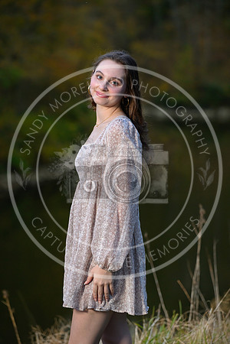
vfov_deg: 15.2
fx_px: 1294
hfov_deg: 10.2
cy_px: 172
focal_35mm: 135
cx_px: 115
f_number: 3.5
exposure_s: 1/160
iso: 1250
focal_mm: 135
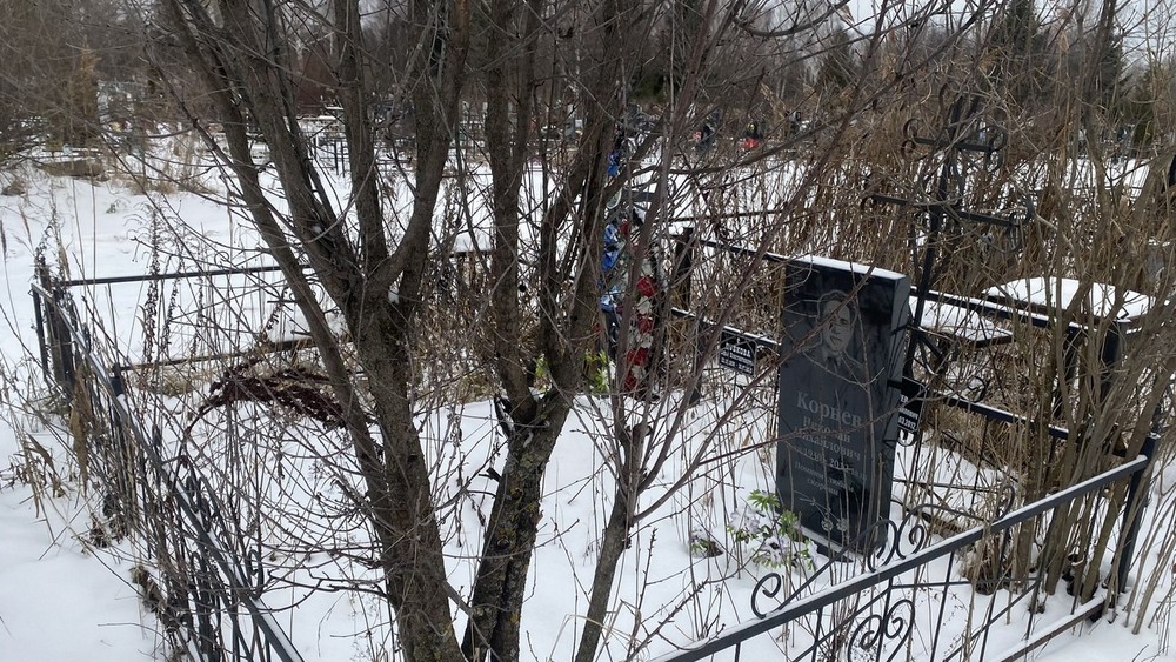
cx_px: 594
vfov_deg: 40.0
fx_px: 904
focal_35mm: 29
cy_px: 395
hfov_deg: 66.1
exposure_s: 1/385
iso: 32
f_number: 1.8
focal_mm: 4.25
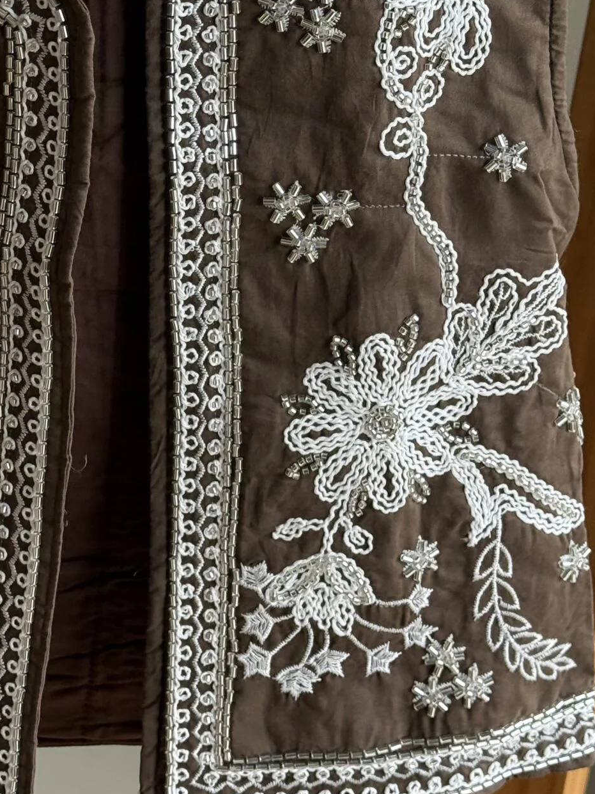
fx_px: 2269
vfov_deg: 19.7
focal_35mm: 99
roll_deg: -1.6
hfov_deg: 14.8
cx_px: 106
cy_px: 232
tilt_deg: -20.9
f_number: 1.78
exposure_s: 1/184
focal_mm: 6.76
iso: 125
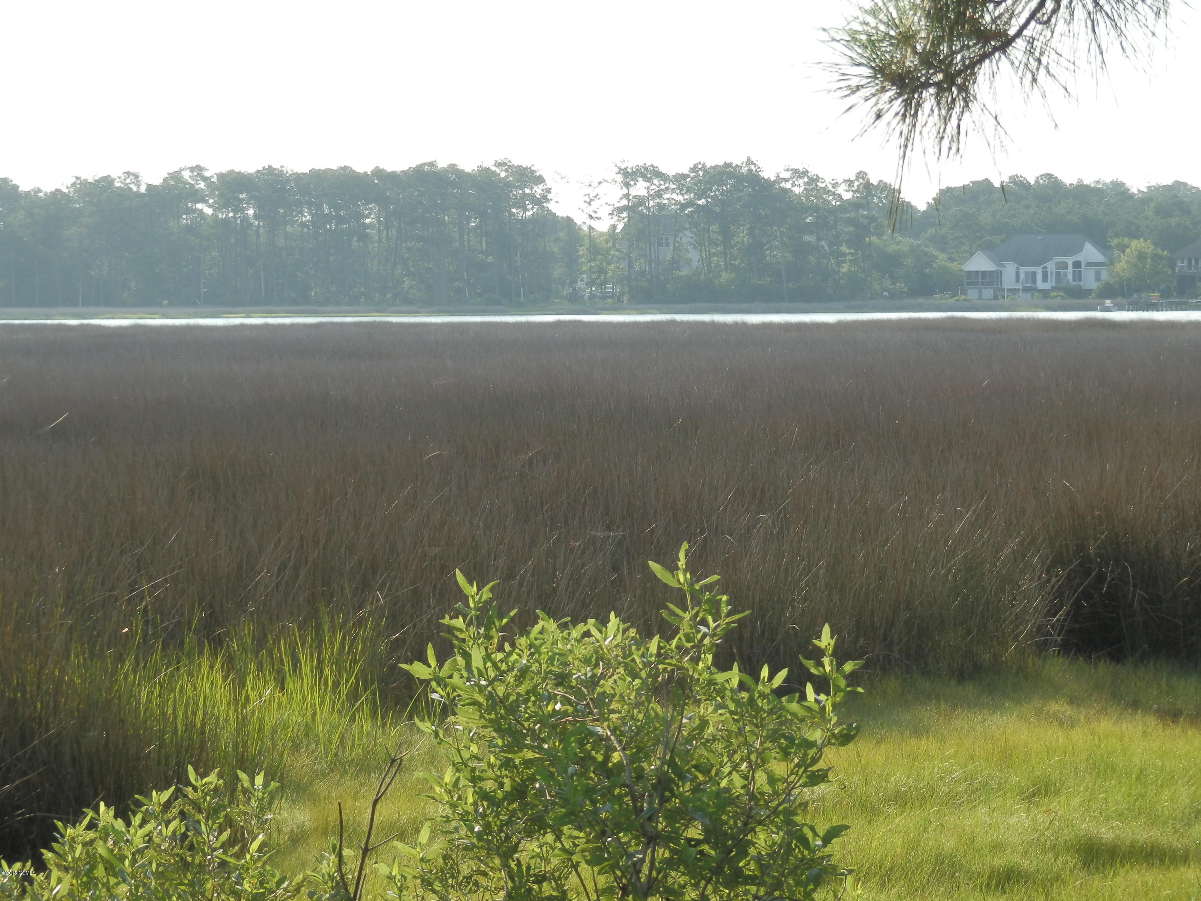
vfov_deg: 11.6
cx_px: 600
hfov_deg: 15.4
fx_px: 4441
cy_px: 450
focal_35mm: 128
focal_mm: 22.9
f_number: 5.3
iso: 80
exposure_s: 1/200
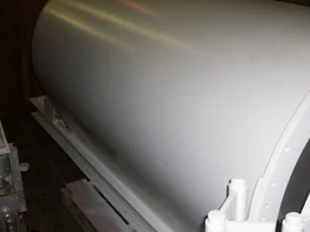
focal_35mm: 55
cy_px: 154
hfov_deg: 34.9
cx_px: 181
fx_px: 492
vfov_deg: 26.4
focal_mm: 5.9
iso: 140
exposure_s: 1/64
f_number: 4.5
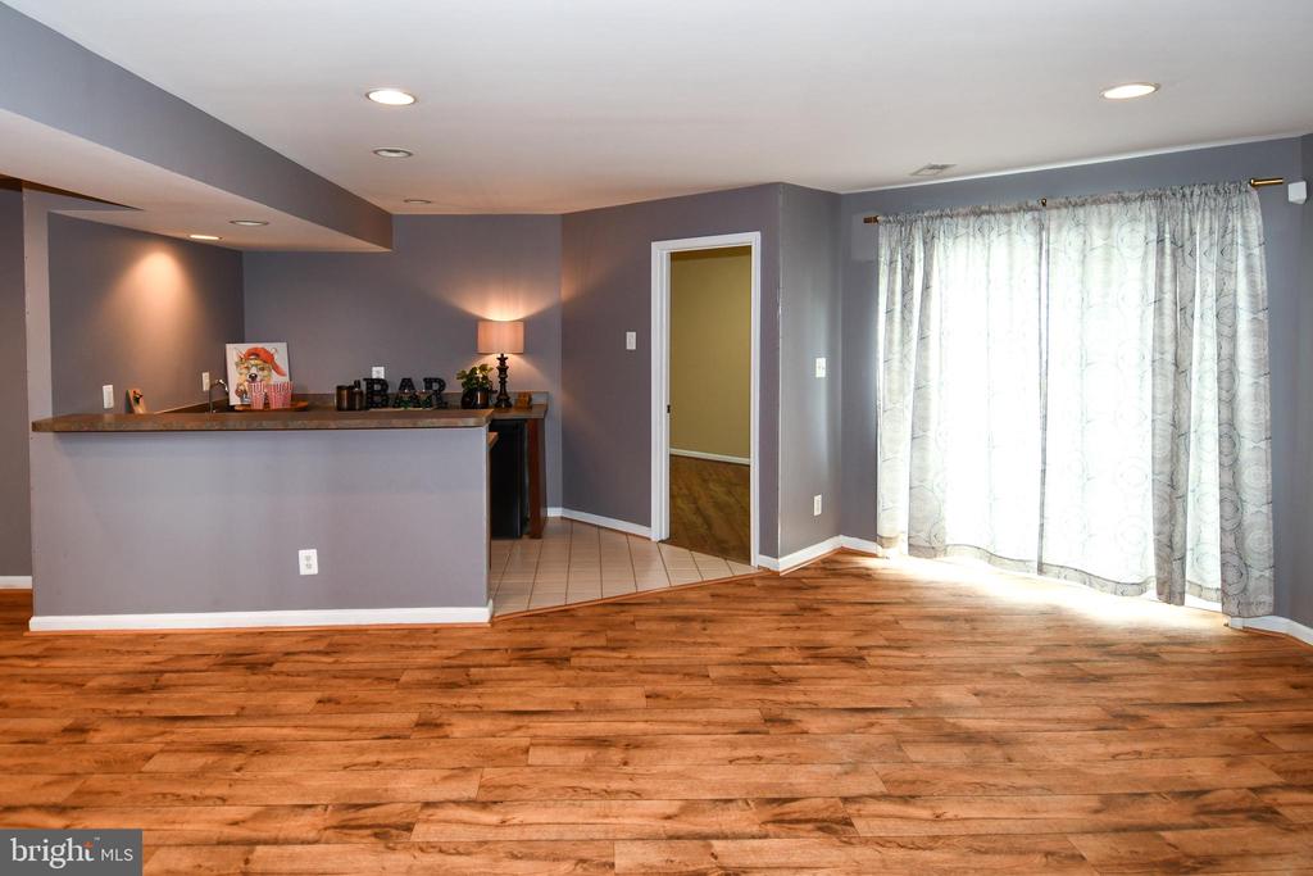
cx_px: 656
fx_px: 657
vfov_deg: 67.4
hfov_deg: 90.0
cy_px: 438
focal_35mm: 18
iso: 220
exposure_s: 1/60
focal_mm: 12
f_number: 4
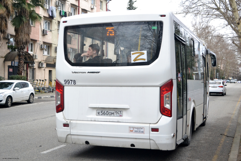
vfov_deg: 26.5
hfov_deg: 38.9
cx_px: 120
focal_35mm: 51
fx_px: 341
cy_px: 80
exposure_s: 1/500
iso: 1600
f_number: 5
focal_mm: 34
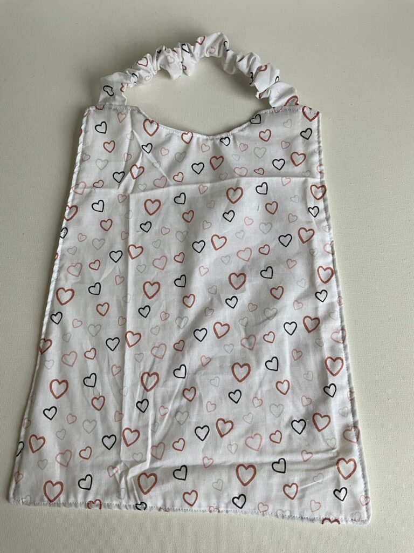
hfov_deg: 48.2
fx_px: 462
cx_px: 207
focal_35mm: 29
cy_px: 276
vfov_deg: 61.7
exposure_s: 1/370
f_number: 1.8
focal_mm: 3
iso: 25
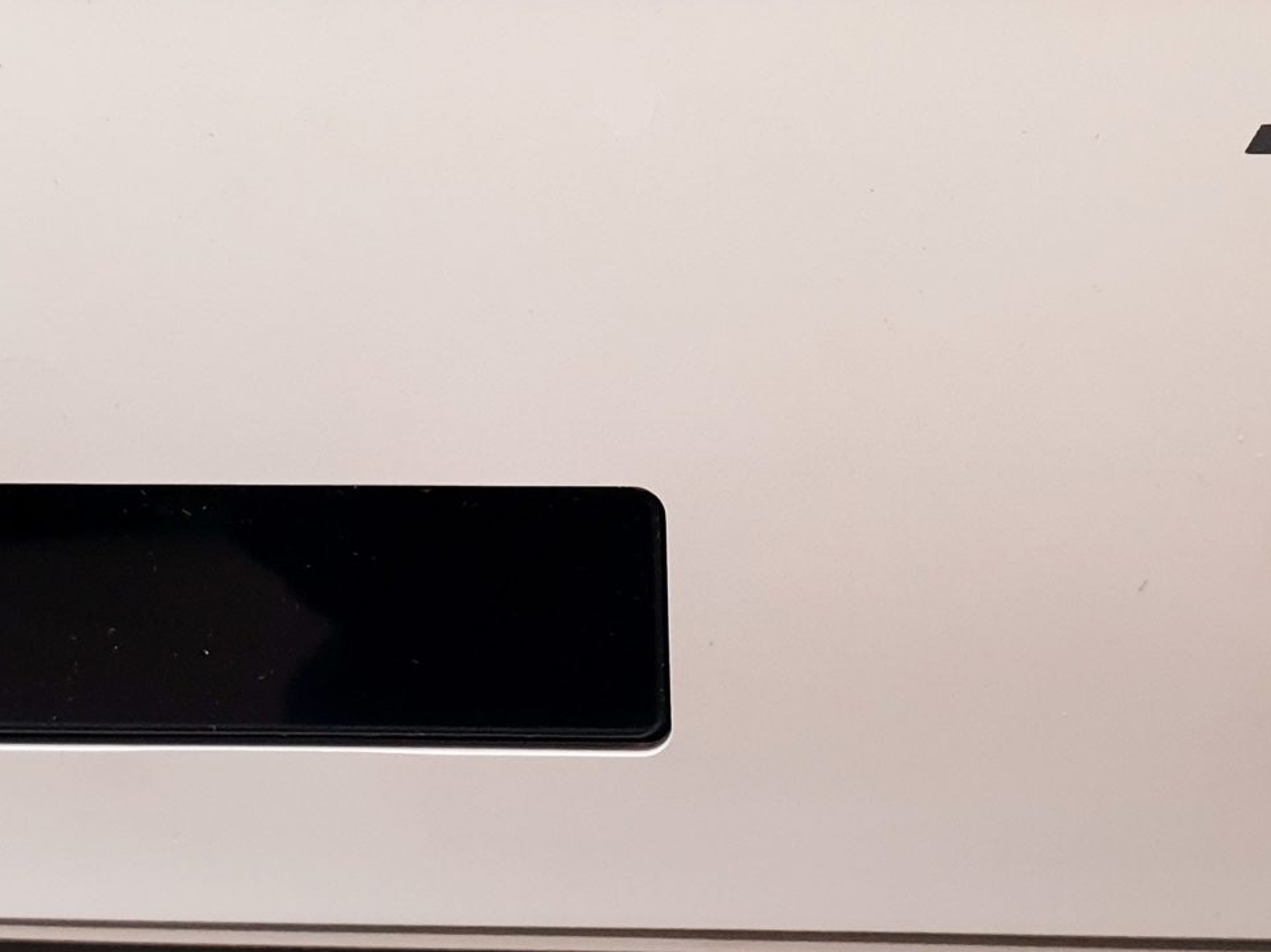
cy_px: 290
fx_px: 2533
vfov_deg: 21.2
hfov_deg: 28.1
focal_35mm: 69
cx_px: 728
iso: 320
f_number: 2.4
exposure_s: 1/50
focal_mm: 4.3
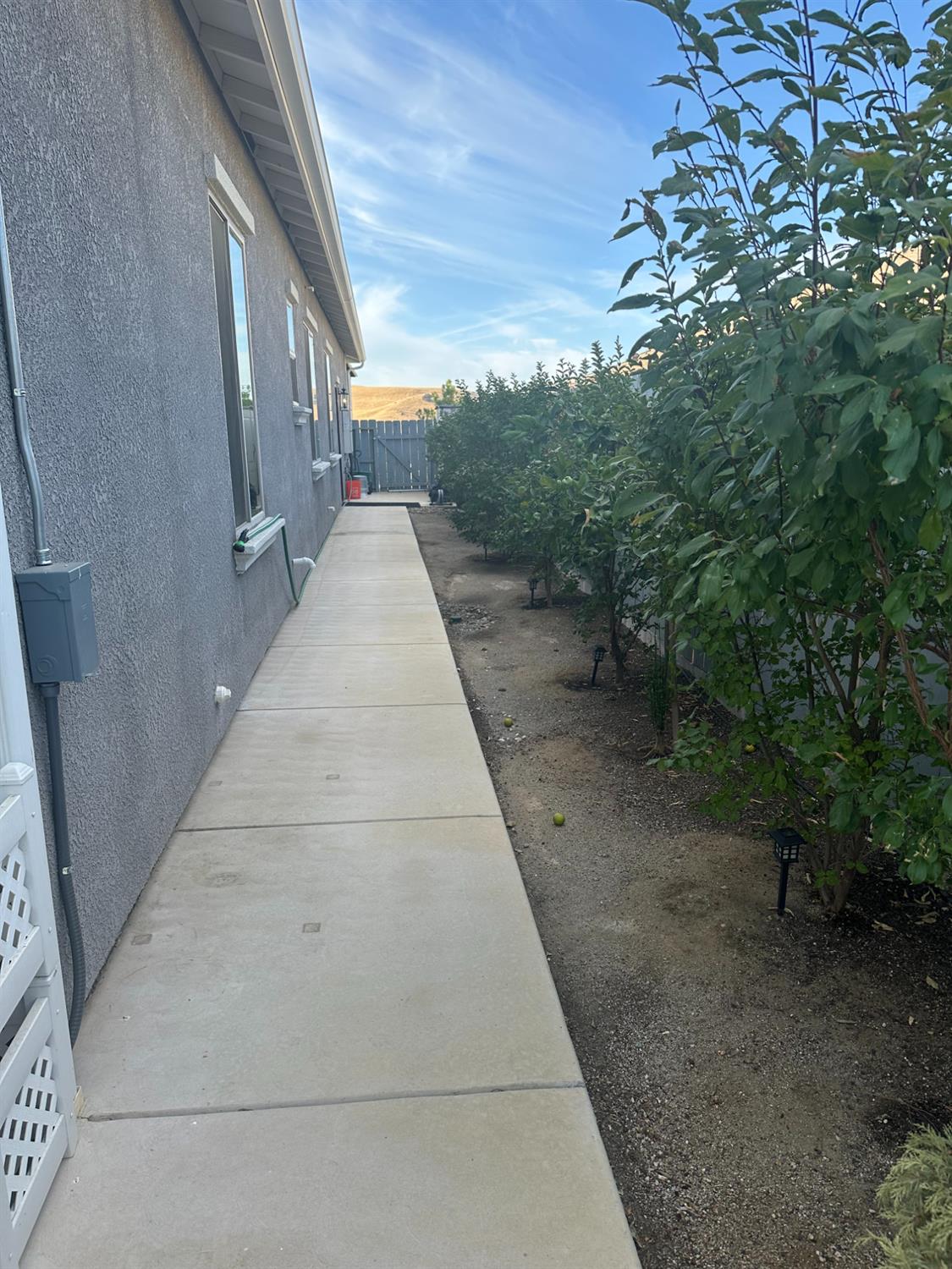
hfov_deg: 56.8
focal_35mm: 24
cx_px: 476
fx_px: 880
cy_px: 634
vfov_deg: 71.6
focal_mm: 6.86
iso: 80
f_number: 1.78
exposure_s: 1/1029
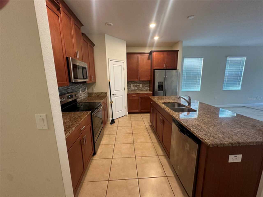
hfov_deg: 102.1
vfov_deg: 85.7
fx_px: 106
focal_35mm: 14
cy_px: 98
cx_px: 132
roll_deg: +1.8
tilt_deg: -10.2
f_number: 2.2
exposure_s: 1/60
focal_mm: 2.22
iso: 320
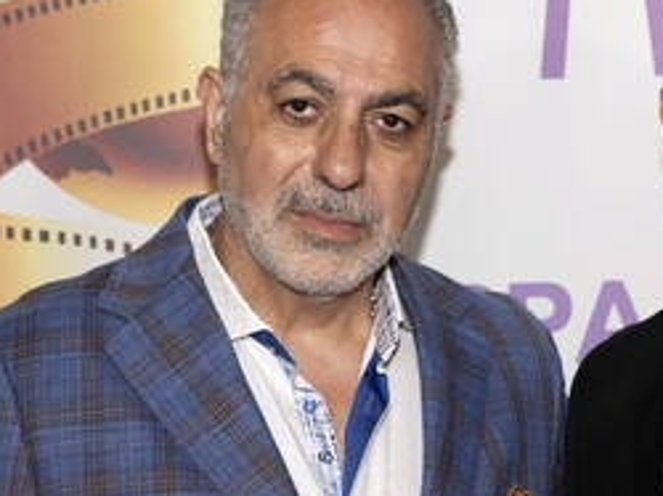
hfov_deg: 13.6
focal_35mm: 144
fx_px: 2755
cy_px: 289
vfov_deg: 10.3
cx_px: 574
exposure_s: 1/200
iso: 800
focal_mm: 83
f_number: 6.3
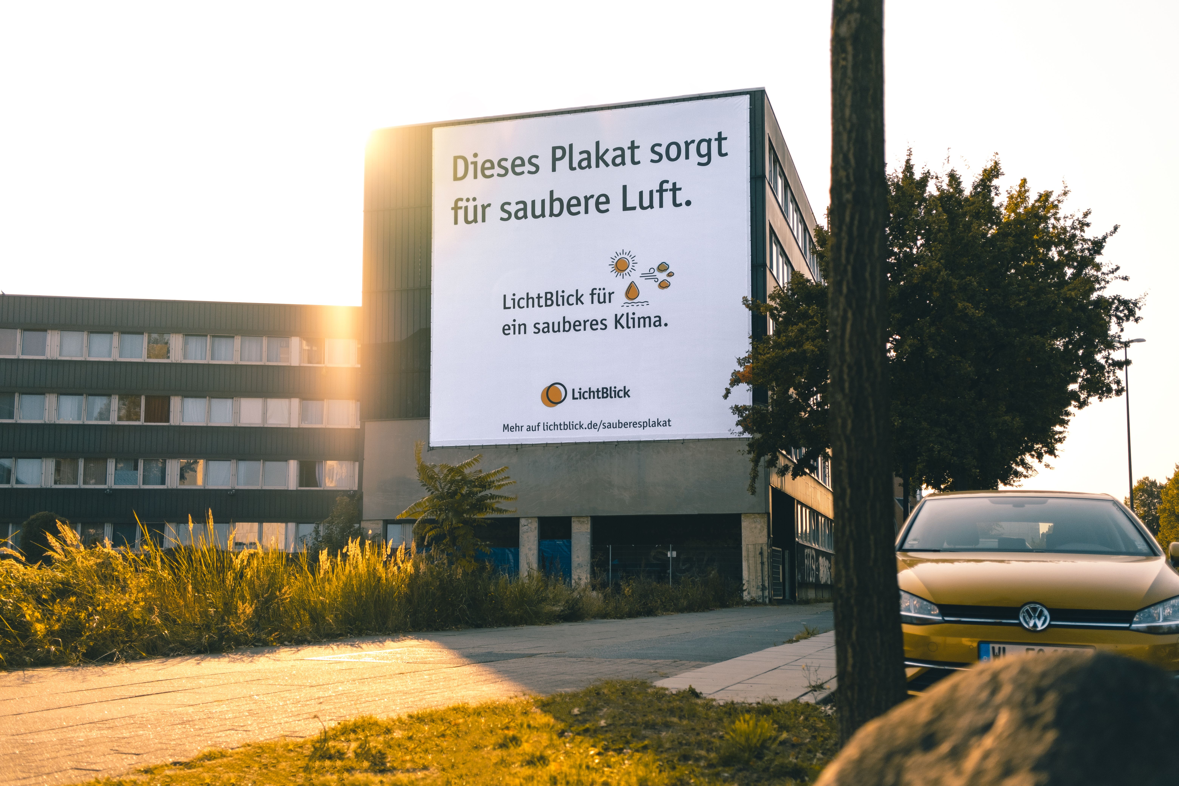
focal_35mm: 35
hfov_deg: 54.4
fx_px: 1146
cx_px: 590
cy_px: 393
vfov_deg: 37.9
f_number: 2
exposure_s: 1/4000
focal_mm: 23
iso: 250
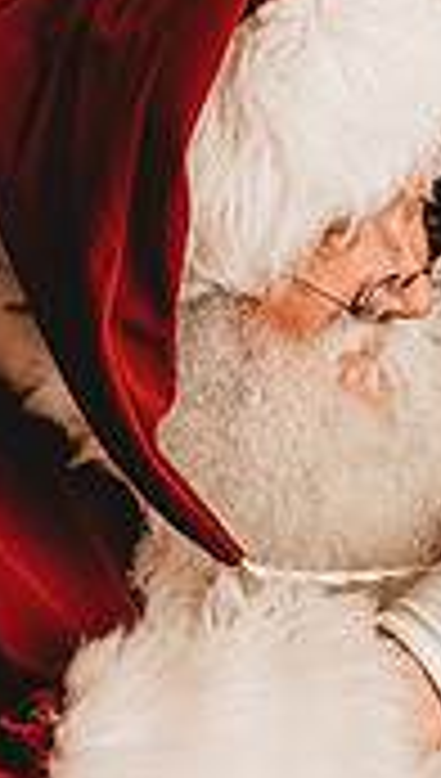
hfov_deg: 9.7
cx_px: 441
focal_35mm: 125
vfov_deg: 17.1
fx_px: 2585
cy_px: 468
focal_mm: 46
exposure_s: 1/160
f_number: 4
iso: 100
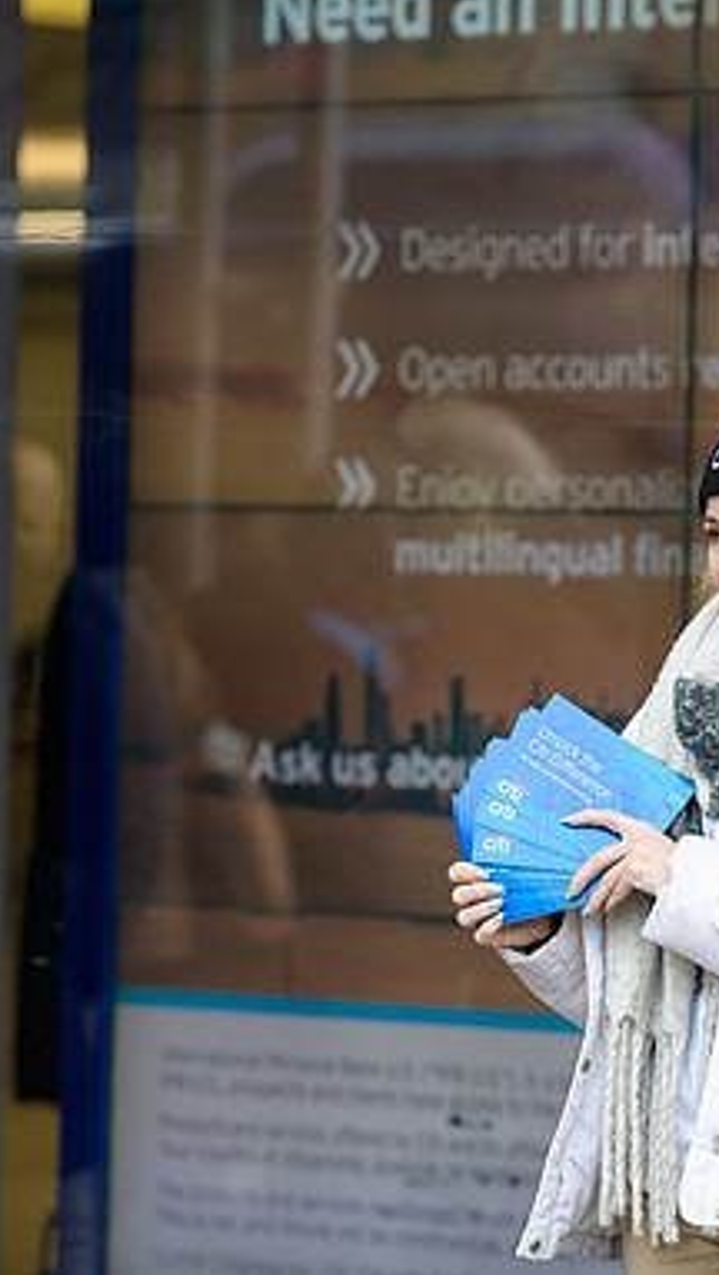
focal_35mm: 214
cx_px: 669
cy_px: 634
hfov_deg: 5.7
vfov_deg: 10.1
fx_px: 7239
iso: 200
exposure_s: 1/125
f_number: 3.2
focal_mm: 135
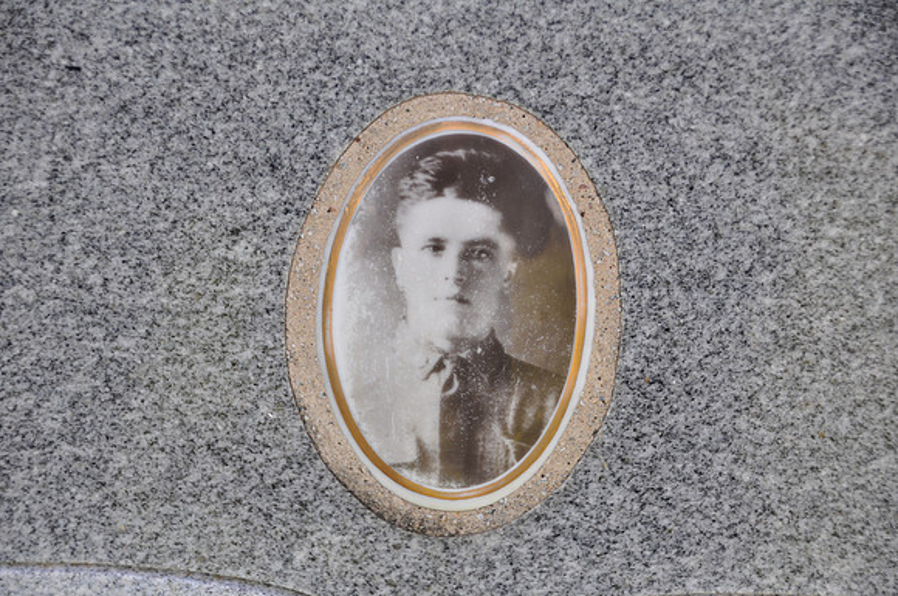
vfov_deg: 9.9
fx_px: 3438
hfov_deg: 14.9
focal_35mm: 138
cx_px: 449
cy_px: 298
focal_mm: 92
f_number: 5.6
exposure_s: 1/125
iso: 200
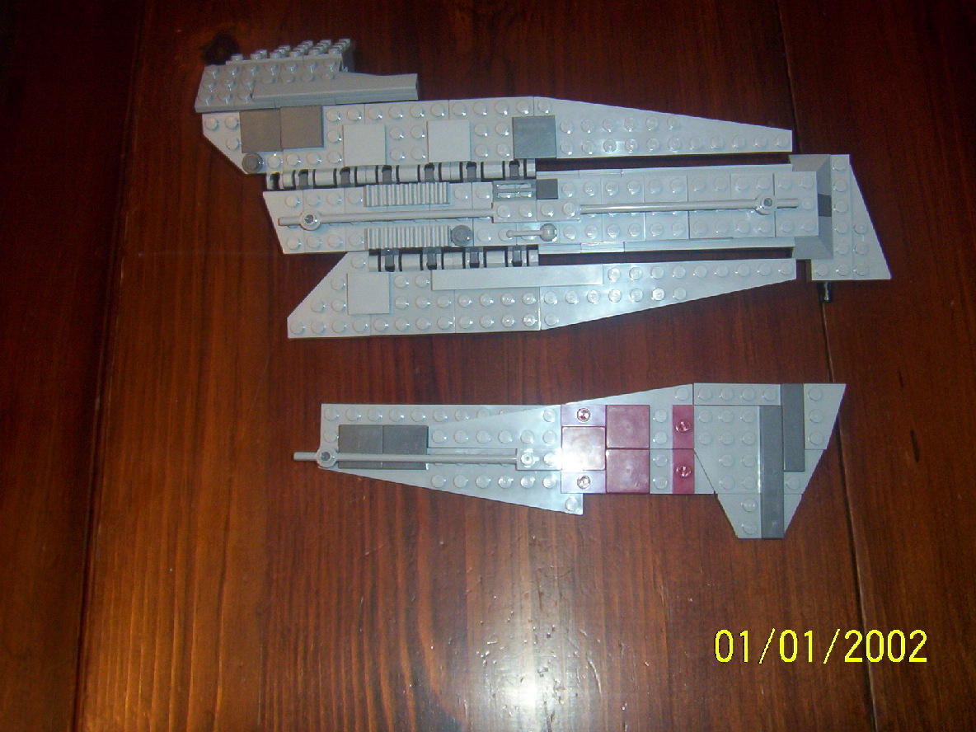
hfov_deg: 51.4
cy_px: 366
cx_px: 488
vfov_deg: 39.7
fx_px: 1015
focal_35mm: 36
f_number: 2.76
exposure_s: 1/30
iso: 140
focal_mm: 5.54
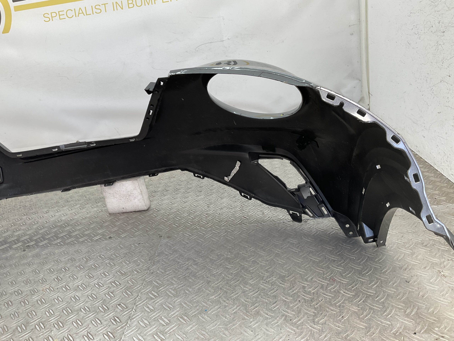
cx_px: 227
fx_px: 380
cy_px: 170
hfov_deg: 61.7
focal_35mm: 29
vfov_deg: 48.2
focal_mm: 3
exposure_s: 1/100
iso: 16
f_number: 1.8
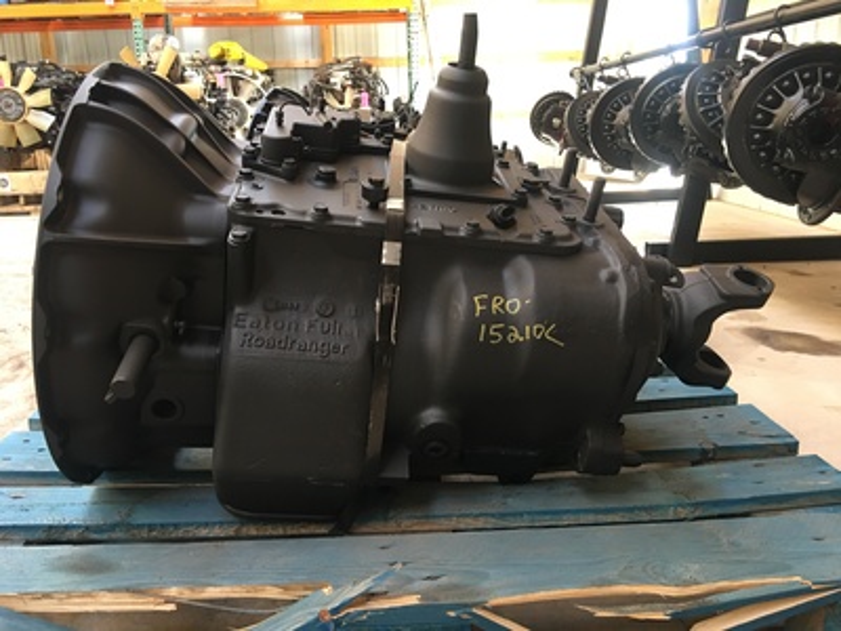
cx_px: 420
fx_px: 705
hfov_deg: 61.7
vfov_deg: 48.2
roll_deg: +2.1
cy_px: 316
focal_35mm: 29
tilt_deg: -15.4
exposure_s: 1/15
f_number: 2.2
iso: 64
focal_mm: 4.15
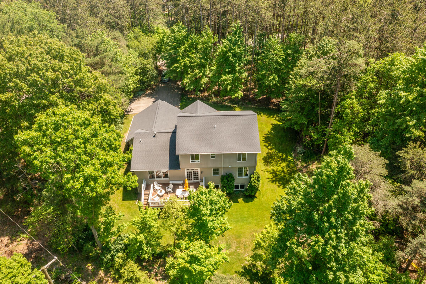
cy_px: 142
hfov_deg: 65.5
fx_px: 331
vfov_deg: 46.4
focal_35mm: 28
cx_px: 213
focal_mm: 10.26
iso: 100
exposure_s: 1/240
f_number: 9
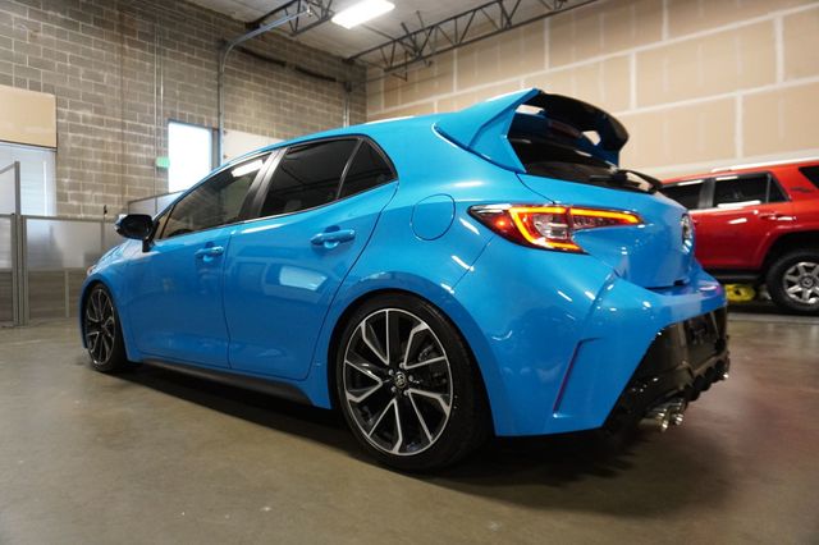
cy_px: 272
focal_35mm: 24
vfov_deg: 53.1
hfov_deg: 73.8
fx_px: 546
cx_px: 410
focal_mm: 16
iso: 2500
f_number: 3.5
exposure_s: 1/160
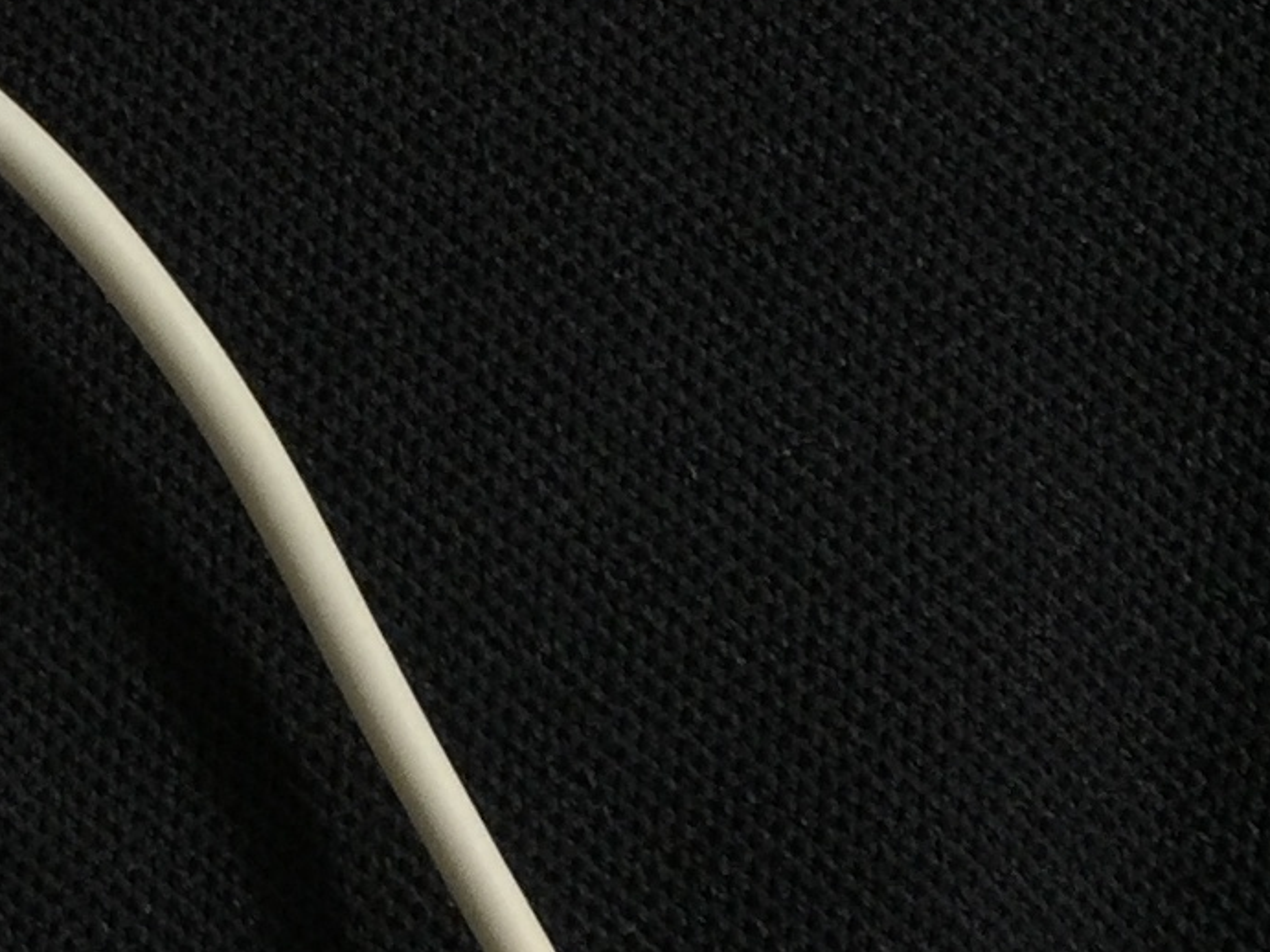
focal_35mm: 137
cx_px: -1481
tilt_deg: -83.3
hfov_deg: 12.3
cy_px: -601
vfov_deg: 10.4
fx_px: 5025
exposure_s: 1/15
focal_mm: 4.15
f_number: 2.2
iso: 32
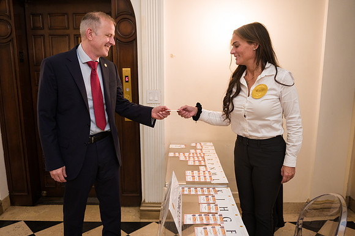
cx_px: 178
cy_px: 118
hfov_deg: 62.9
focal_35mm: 29
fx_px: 290
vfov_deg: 44.3
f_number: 3.2
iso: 1250
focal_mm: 29
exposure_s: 1/200
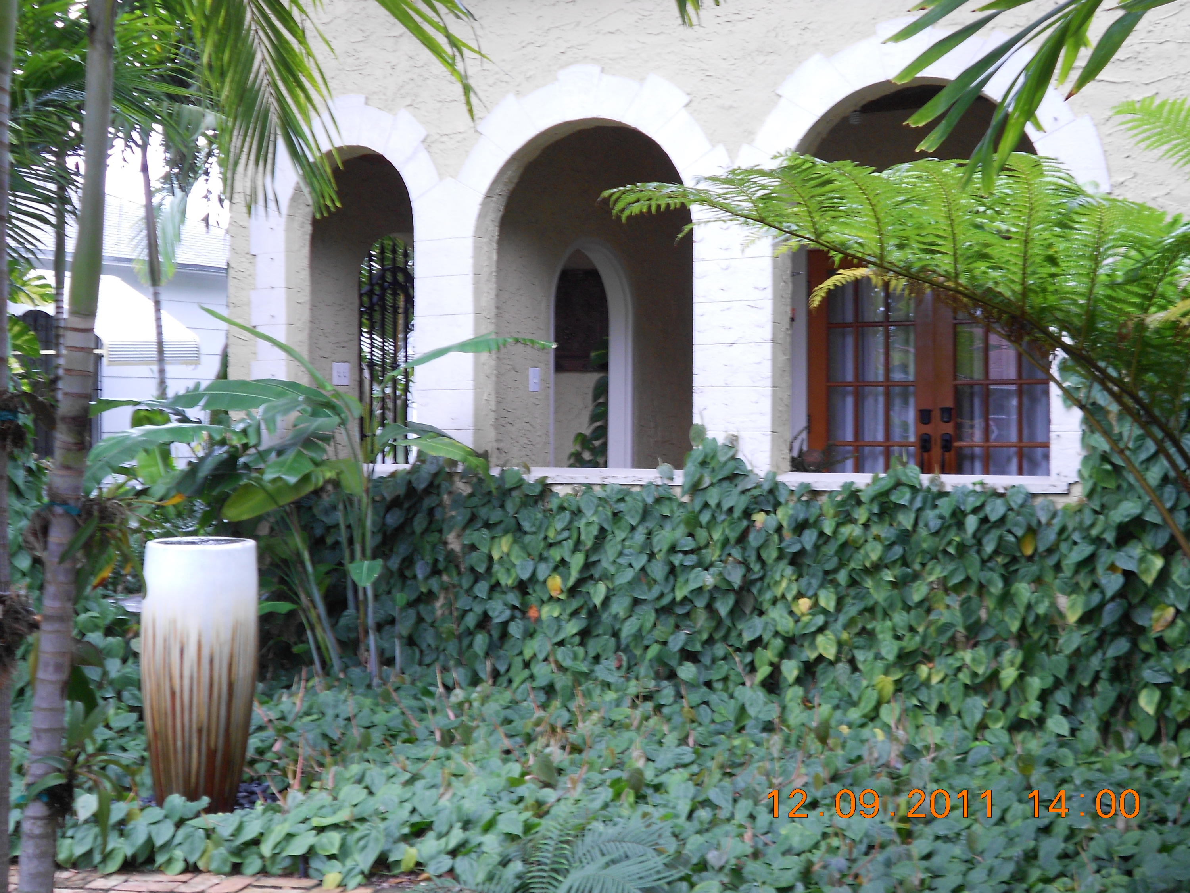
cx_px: 595
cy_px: 446
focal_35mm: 43
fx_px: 1478
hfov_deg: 43.9
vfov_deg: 33.6
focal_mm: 7.7
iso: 100
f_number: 4.2
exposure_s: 1/30
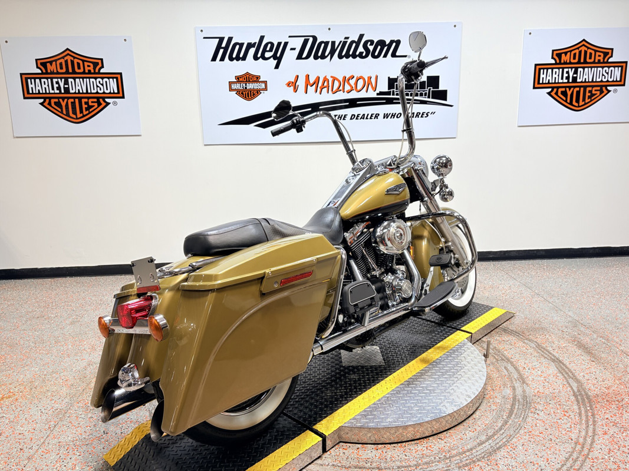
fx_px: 472
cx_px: 314
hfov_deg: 67.3
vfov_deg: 53.1
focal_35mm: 26
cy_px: 236
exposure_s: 1/120
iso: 40
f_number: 1.6
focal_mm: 5.96
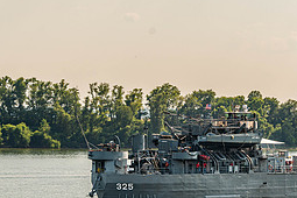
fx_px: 1807
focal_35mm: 219
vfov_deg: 6.3
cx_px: 324
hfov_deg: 9.3
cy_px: 154
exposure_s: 1/200
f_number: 8
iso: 64
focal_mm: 92
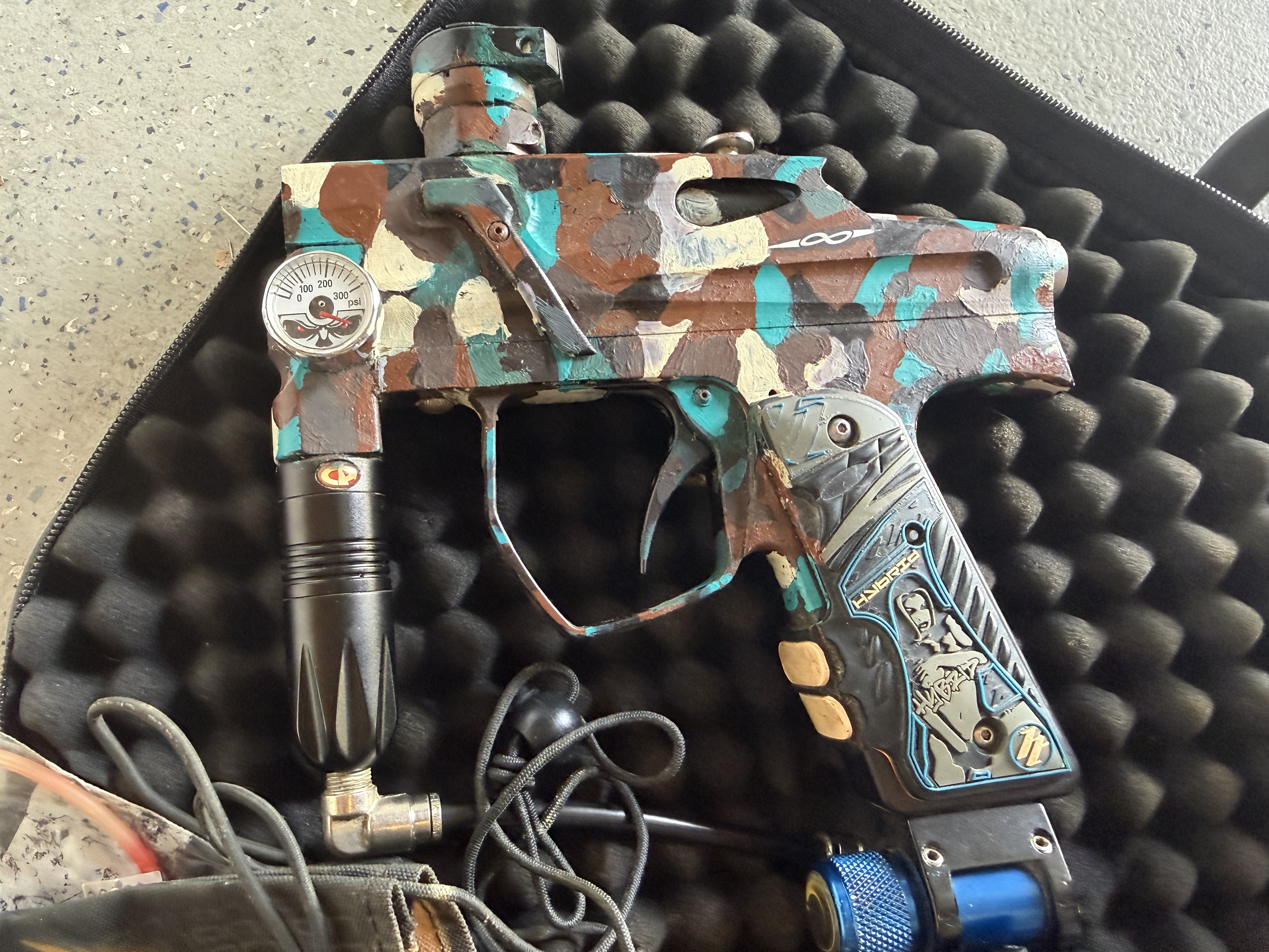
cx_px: 634
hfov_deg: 71.6
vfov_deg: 56.8
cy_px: 476
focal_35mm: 24
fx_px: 880
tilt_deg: -80.4
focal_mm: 2.22
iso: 400
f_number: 2.2
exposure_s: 1/60
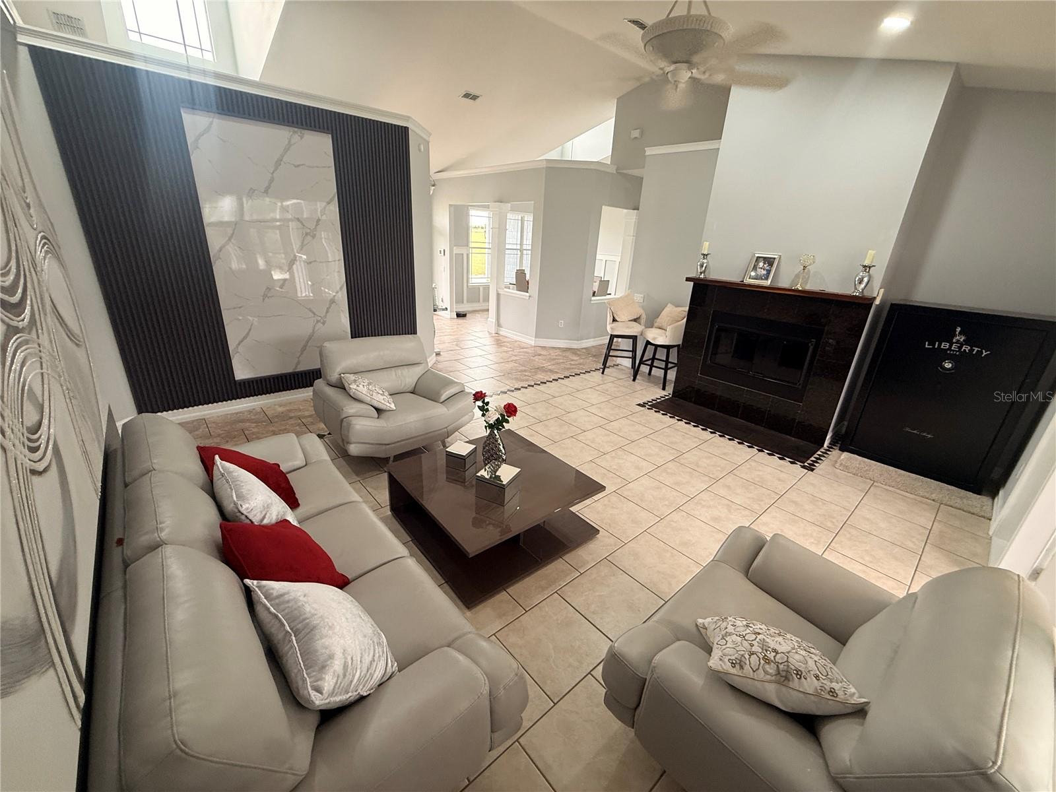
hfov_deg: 102.1
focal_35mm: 14
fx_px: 427
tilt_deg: -20.9
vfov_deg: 85.7
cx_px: 528
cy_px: 396
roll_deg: -3.5
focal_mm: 2.22
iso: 200
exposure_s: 1/60
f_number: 2.2
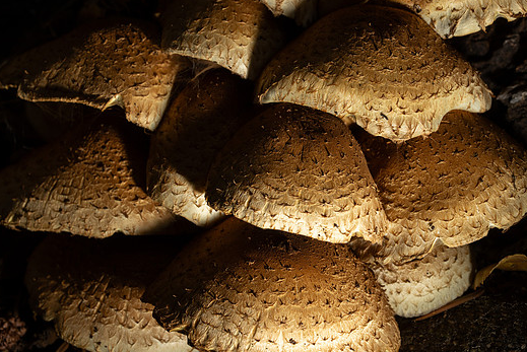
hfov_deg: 30.0
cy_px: 167
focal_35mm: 67
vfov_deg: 20.3
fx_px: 982
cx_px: 280
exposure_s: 1/200
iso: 100
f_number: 11
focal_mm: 60
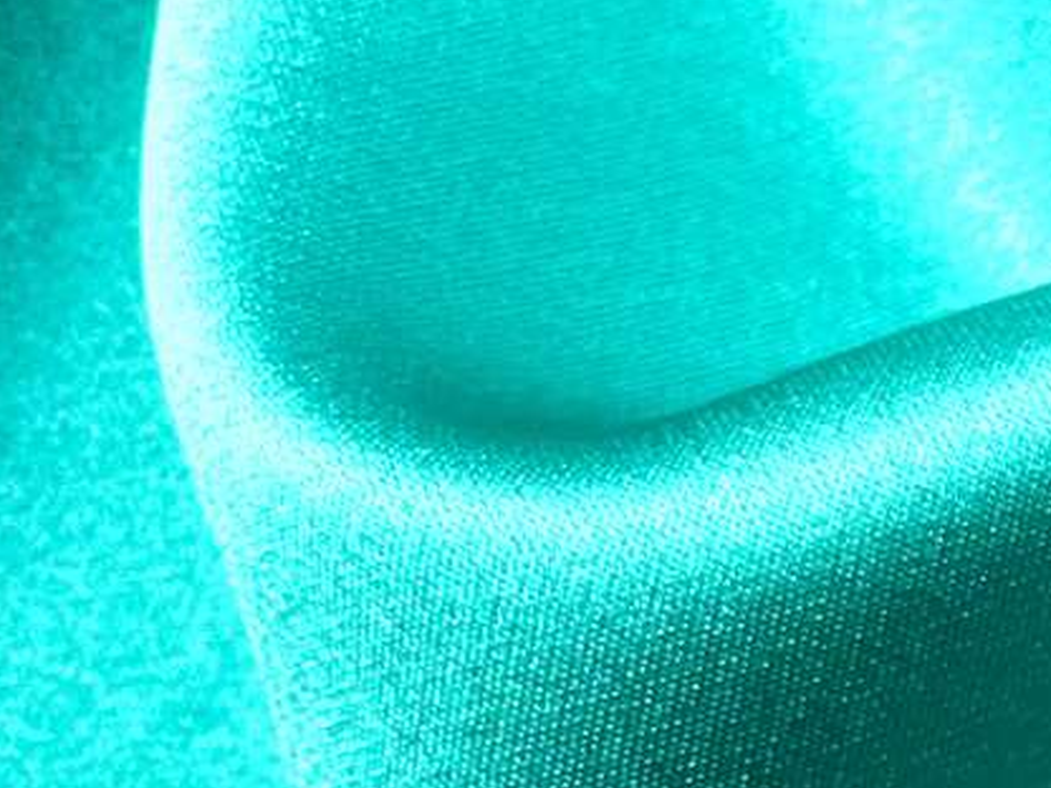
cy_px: 908
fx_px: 3643
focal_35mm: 120
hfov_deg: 13.0
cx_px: 2403
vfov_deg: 12.1
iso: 64
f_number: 1.6
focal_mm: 5.1
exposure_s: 1/120
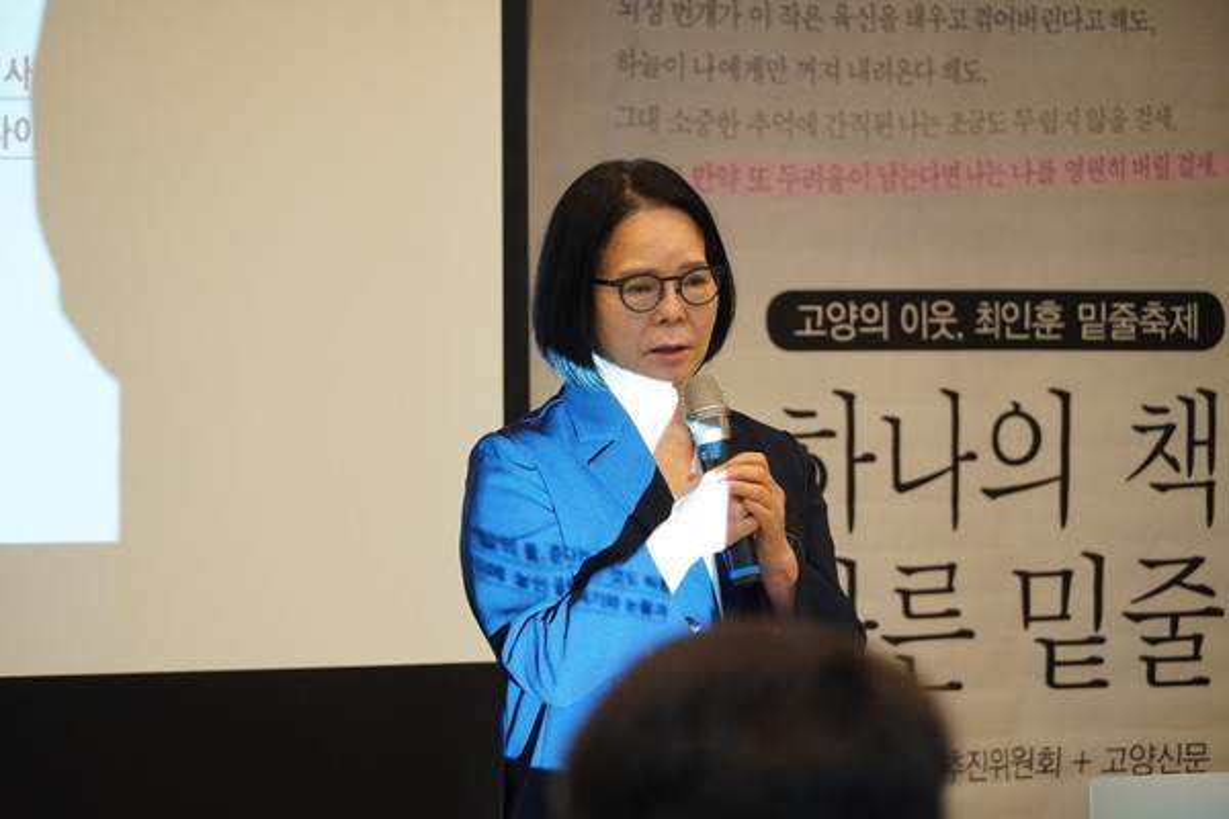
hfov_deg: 10.2
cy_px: 410
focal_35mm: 202
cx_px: 614
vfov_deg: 6.8
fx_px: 6913
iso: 1600
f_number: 5.6
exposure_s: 1/100
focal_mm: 135
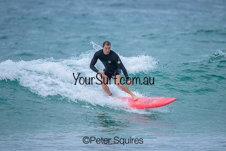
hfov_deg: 2.6
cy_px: 76
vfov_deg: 1.7
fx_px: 5023
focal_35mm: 800
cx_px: 113
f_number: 6.3
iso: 450
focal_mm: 800
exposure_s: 1/2000
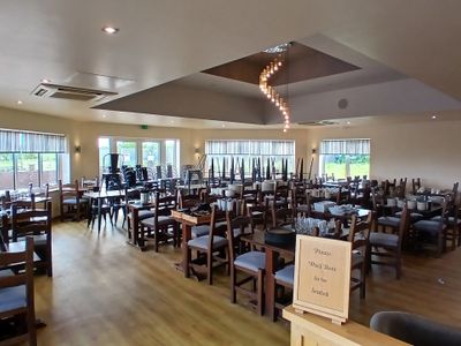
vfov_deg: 74.7
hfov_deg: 91.0
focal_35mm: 17
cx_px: 230
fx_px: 226
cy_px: 173
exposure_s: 1/50
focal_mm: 1.4
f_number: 2.2
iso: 50
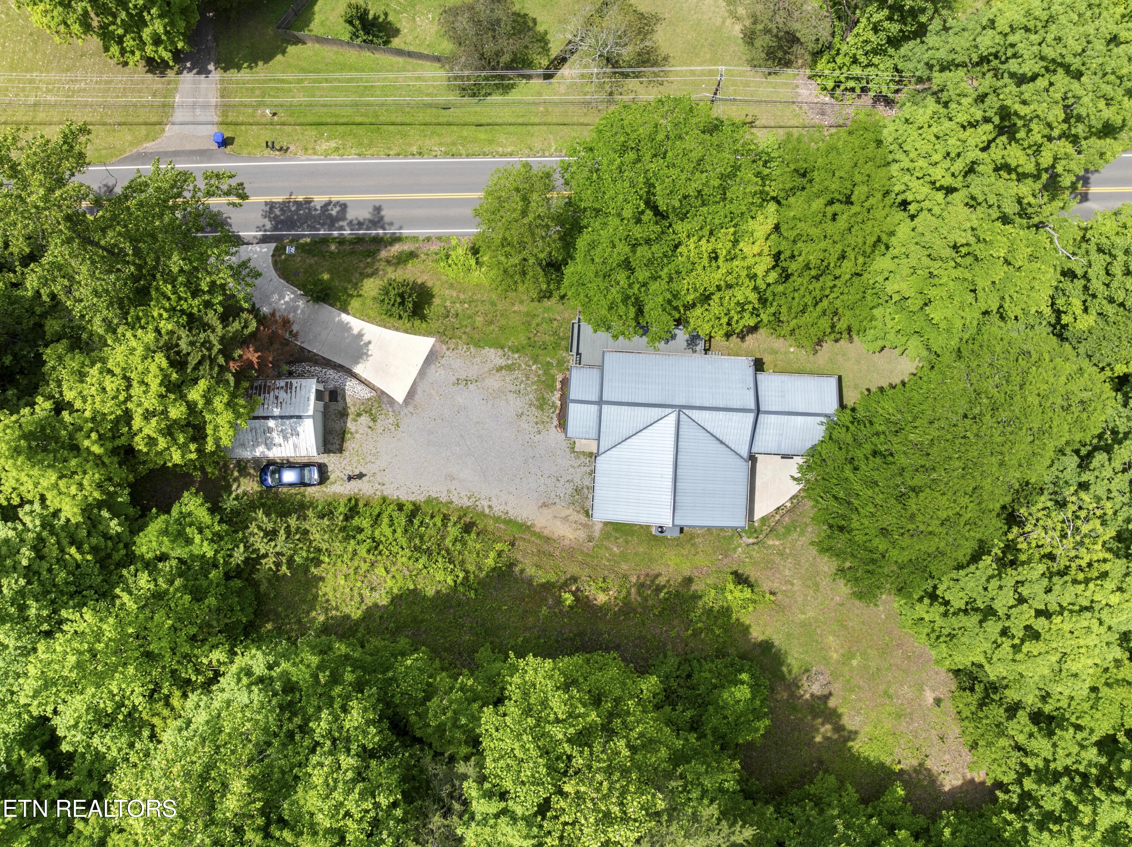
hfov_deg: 71.6
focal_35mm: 24
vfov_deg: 56.8
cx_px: 566
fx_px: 784
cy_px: 424
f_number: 2.8
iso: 100
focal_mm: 12.29
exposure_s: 1/320
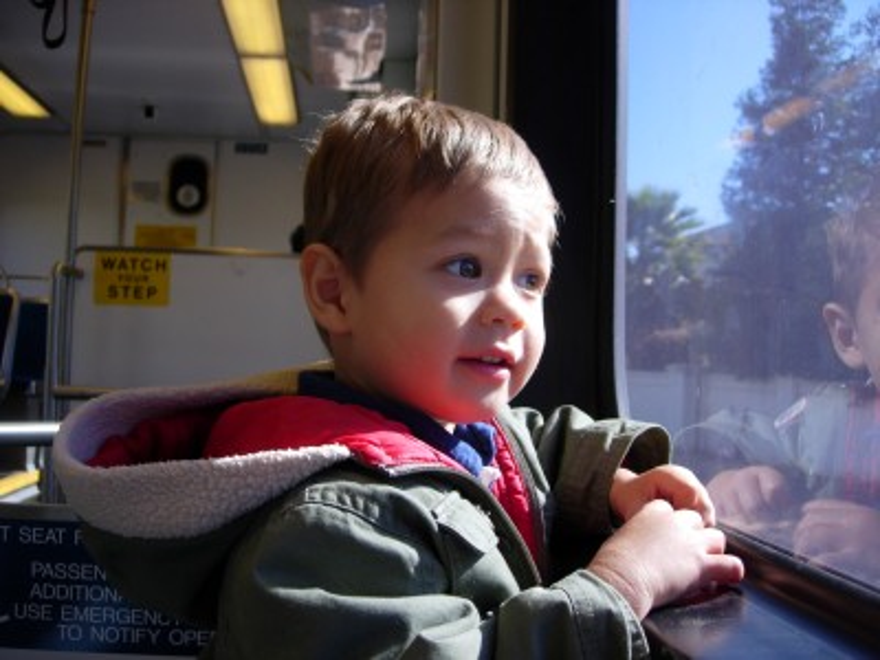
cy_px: 330
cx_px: 440
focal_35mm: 38
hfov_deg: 49.0
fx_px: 966
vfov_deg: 37.7
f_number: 2.8
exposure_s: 1/157
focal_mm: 7.8
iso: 64
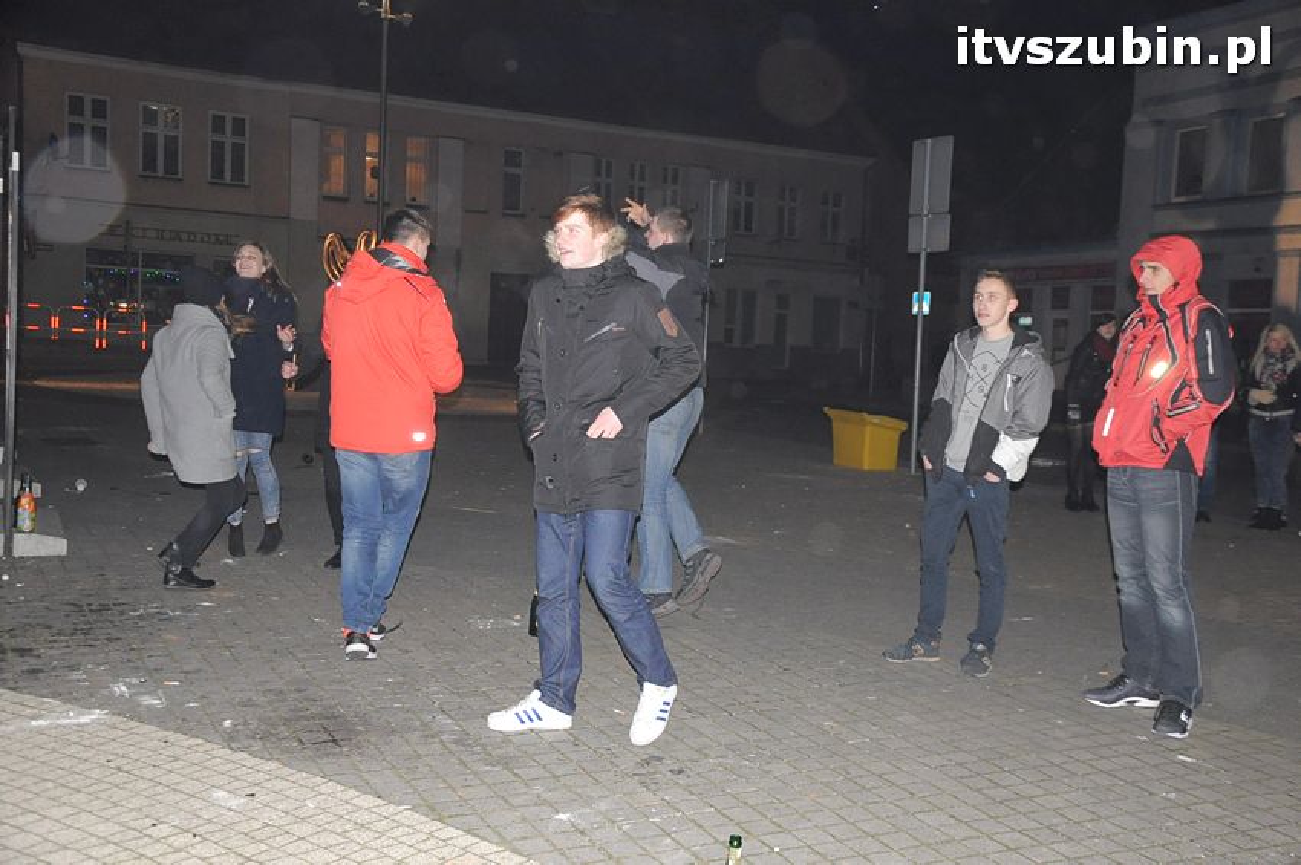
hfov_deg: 51.3
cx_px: 650
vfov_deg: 35.4
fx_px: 1354
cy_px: 432
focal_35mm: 38
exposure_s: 1/60
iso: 1600
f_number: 5
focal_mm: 25
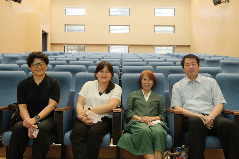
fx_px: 206
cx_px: 120
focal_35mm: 31
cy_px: 80
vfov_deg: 42.3
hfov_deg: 60.3
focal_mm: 20.9
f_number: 4.2
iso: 2000
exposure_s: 1/30
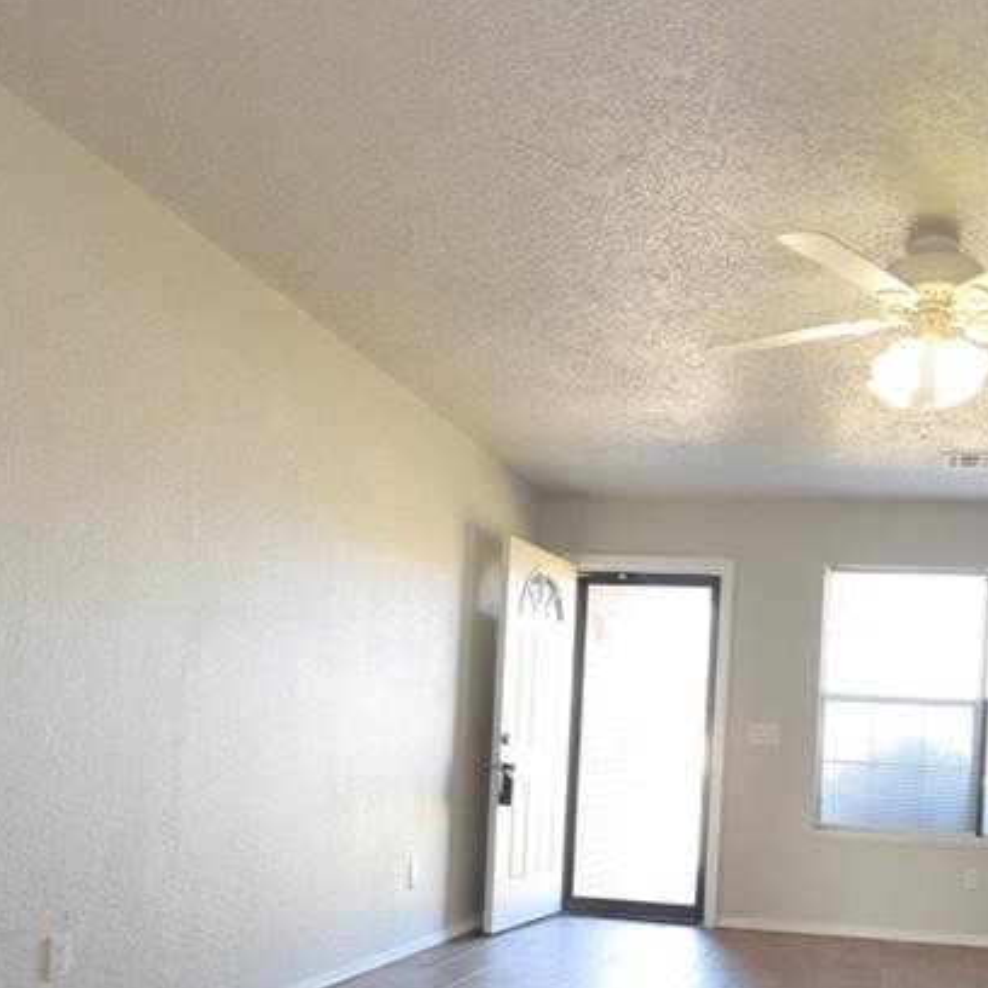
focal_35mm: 32
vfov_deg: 49.3
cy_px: 729
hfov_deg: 49.3
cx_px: 724
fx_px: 1033
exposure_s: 1/100
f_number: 5.6
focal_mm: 10
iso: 800
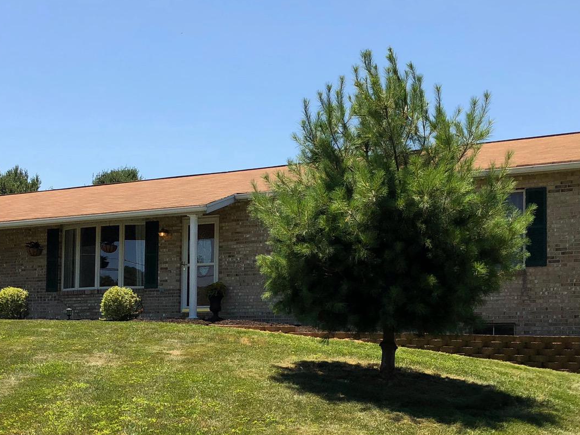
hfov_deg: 35.5
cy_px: 320
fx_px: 905
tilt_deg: +2.9
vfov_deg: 26.7
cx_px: 264
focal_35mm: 54
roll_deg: -0.4
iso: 20
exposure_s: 1/2404
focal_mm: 3.99
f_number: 1.8
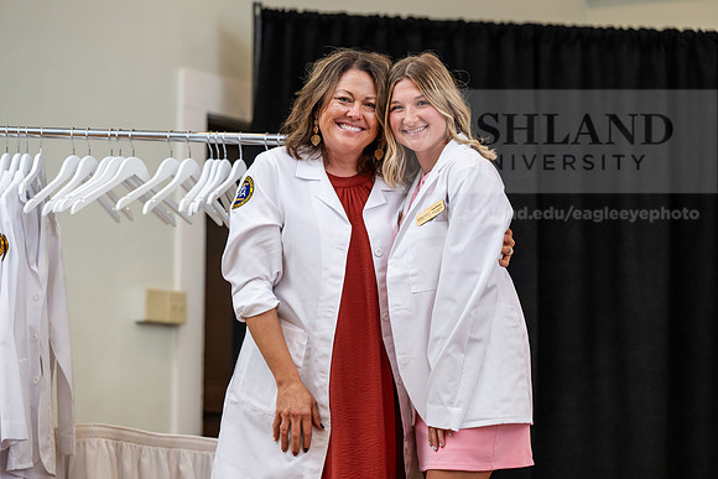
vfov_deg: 10.6
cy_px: 240
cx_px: 359
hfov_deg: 15.8
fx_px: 2593
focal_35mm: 130
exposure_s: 1/200
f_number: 3.5
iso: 1600
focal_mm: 130
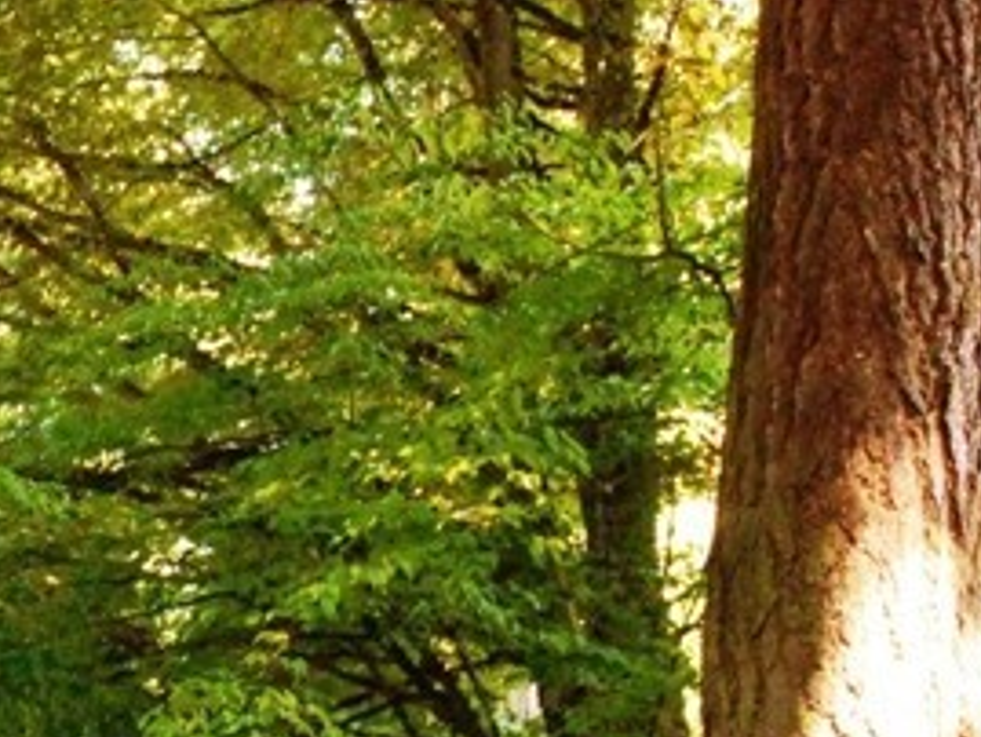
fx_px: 1871
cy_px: 1246
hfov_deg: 22.4
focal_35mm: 66
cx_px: -598
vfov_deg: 18.4
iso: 1250
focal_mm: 12
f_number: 10
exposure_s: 1/25
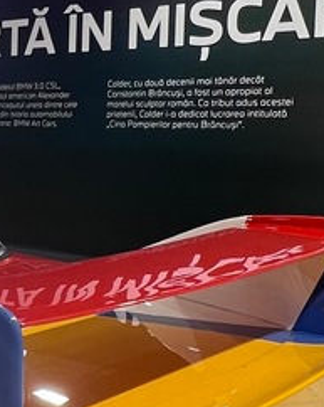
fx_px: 841
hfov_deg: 18.1
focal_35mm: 70
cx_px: -227
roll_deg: +1.4
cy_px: 186
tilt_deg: -4.6
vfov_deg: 27.2
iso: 125
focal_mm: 1.57
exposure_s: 1/100
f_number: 1.8
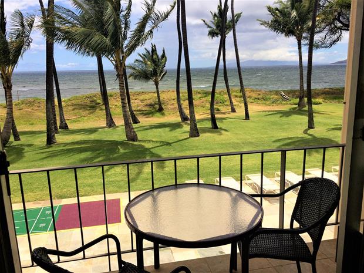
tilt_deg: -12.6
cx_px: 182
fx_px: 305
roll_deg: +3.2
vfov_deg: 48.2
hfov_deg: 61.7
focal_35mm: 29
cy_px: 136
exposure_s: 1/3165
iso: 32
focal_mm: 4.15
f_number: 2.2
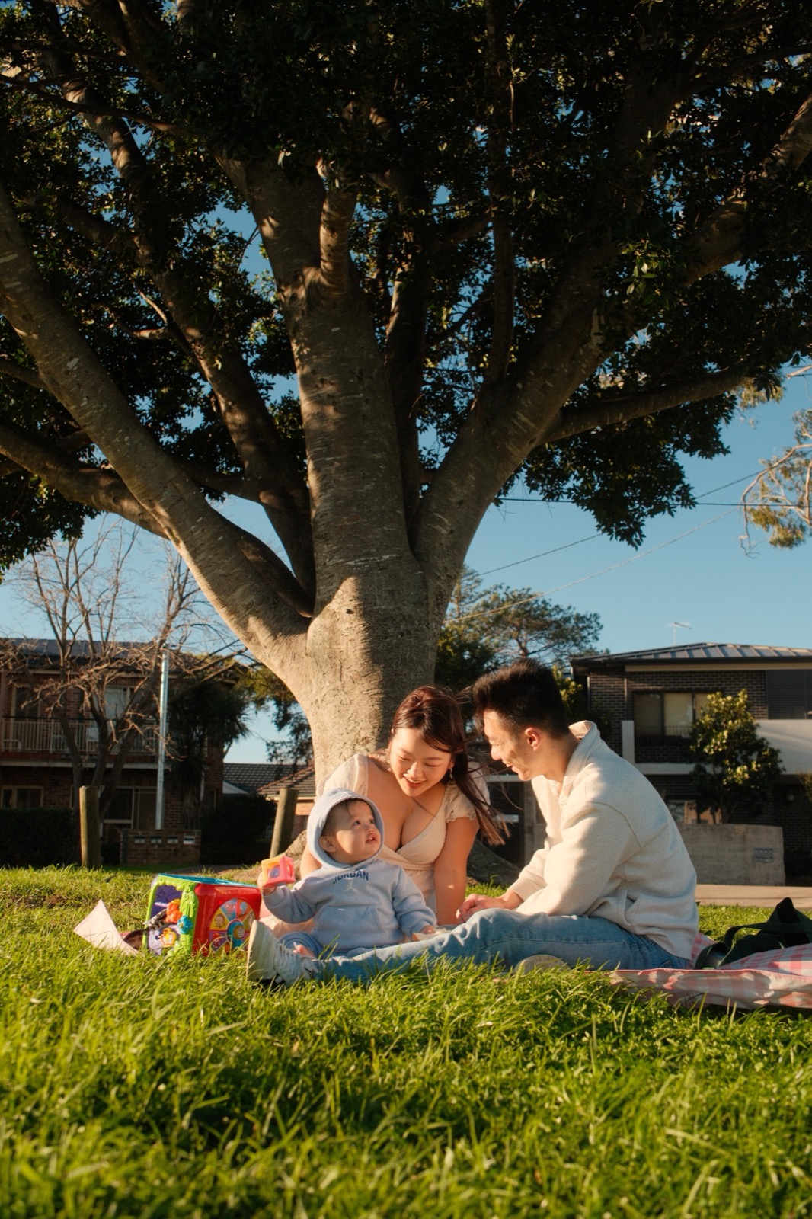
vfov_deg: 50.7
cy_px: 610
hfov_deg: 35.0
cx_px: 406
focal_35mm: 38
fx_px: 1286
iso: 500
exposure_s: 1/1500
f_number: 4
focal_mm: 25.4
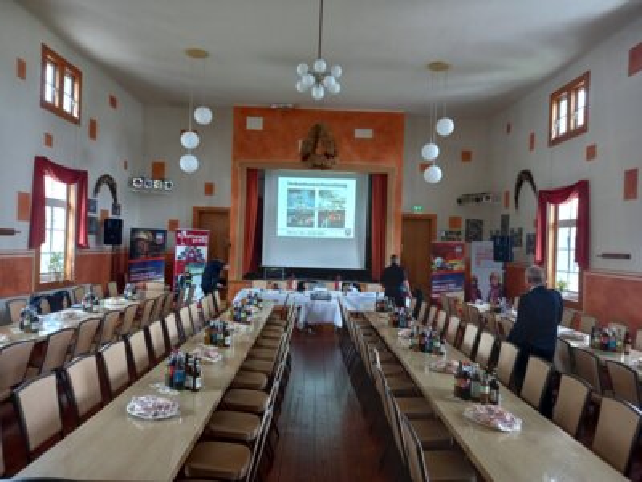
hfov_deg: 69.4
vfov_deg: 54.9
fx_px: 464
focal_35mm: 25
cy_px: 241
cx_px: 321
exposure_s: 1/33
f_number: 2
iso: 250
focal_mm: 4.6
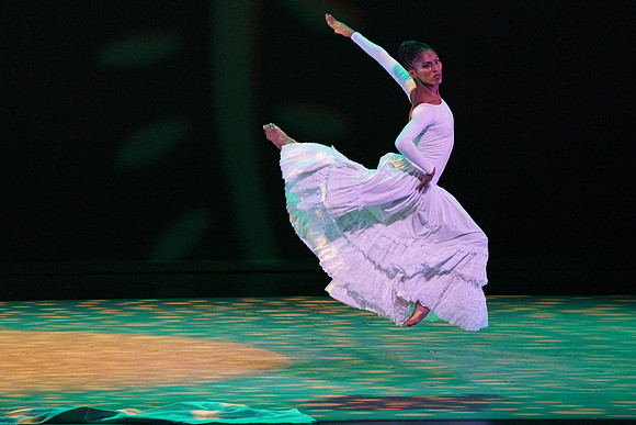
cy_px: 212
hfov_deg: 5.5
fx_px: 6644
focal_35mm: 376
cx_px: 318
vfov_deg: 3.7
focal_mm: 376
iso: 5000
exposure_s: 1/400
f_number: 6.3
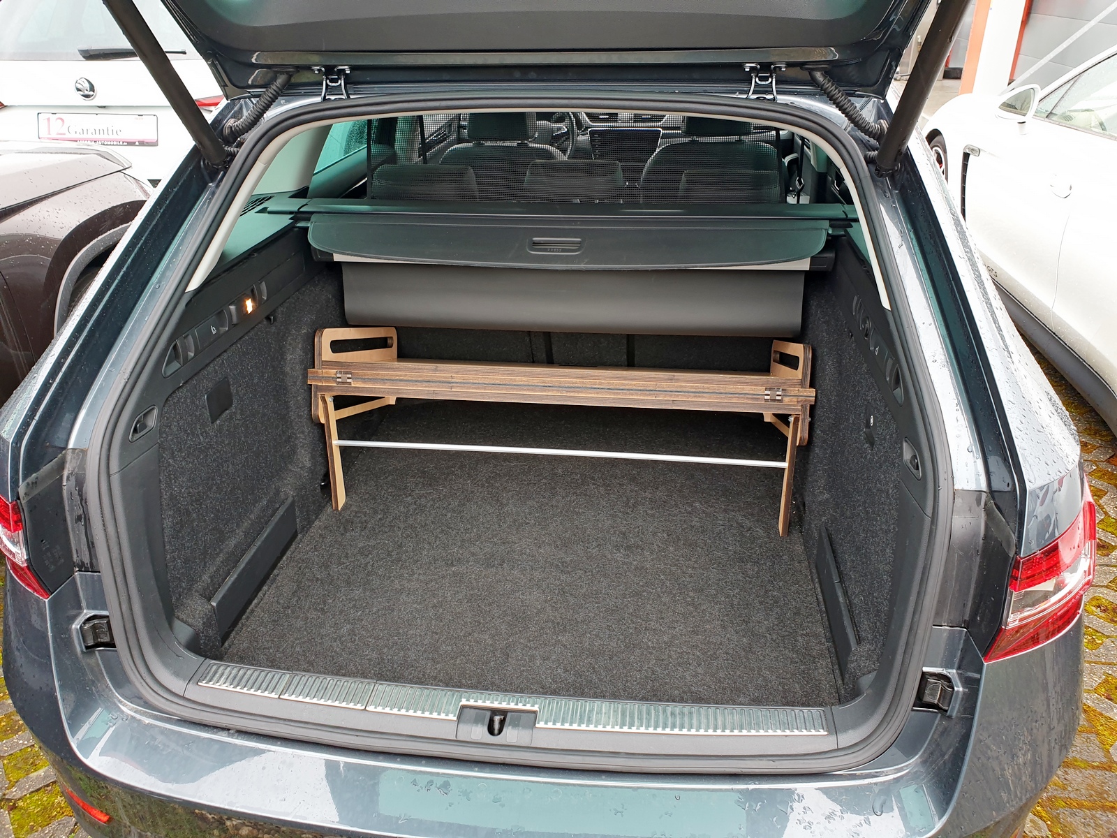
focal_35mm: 26
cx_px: 558
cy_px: 419
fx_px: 839
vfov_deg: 53.1
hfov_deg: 67.3
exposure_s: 1/50
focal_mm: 4.3
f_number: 2.4
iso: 50
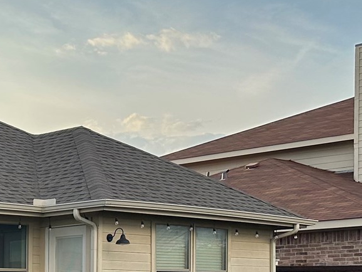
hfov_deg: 19.8
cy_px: 313
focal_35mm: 85
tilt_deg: -0.9
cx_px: -190
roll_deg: -0.2
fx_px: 889
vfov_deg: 16.7
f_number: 1.78
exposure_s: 1/2028
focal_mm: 6.86
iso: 80
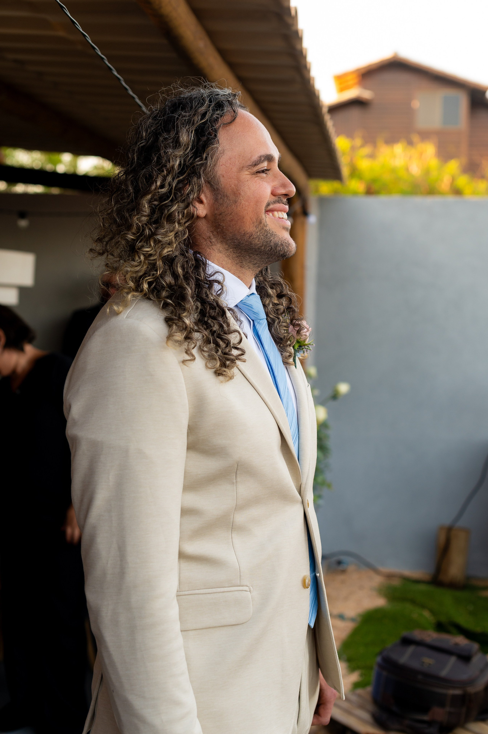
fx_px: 1018
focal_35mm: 50
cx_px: 244
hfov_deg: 27.0
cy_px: 367
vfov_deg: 39.6
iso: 250
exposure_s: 1/320
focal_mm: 50
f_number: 3.2
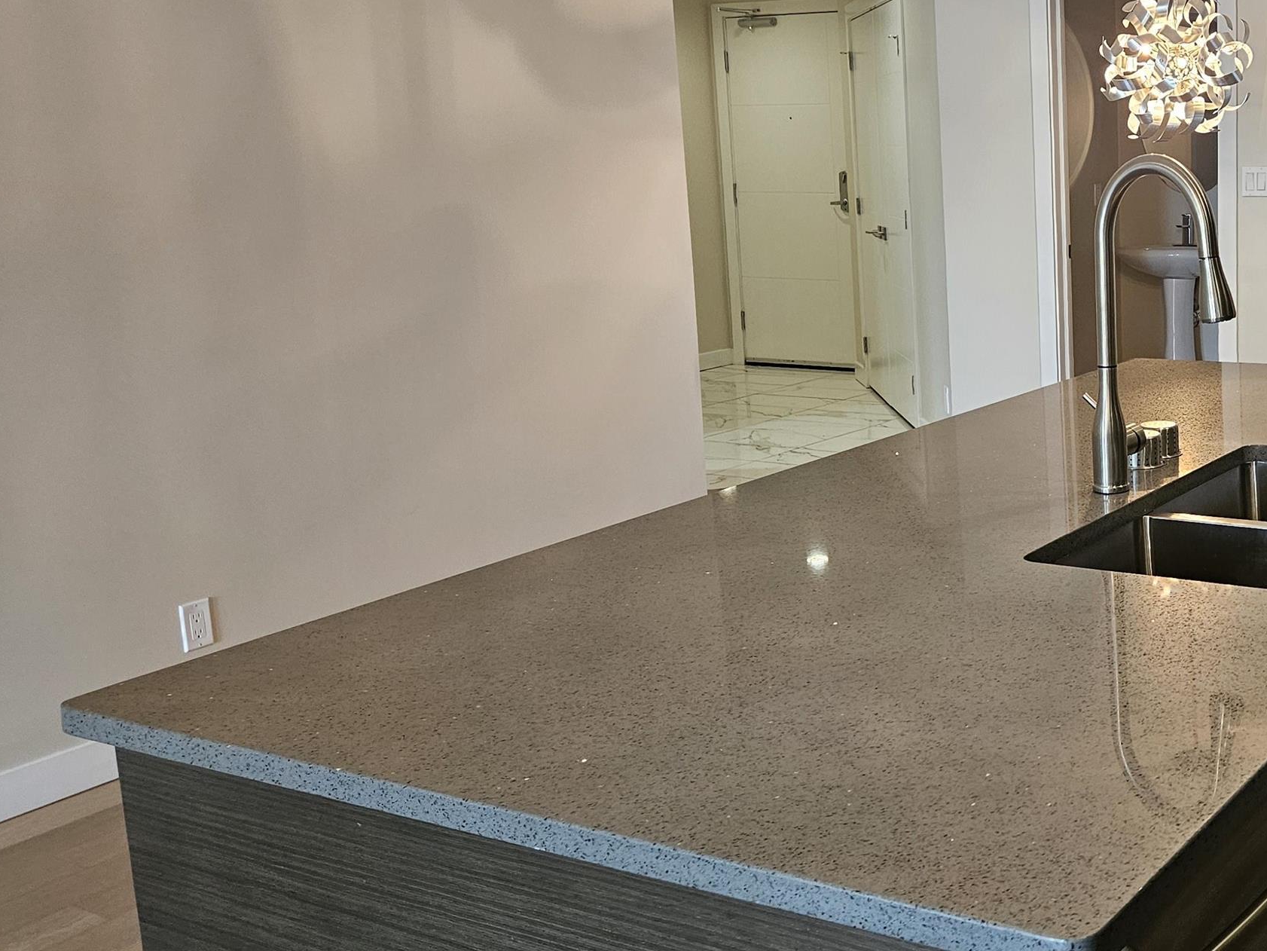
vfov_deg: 34.3
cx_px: 1125
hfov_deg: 41.5
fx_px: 1537
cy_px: 396
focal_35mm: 42
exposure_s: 1/120
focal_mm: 5.4
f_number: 1.8
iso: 320
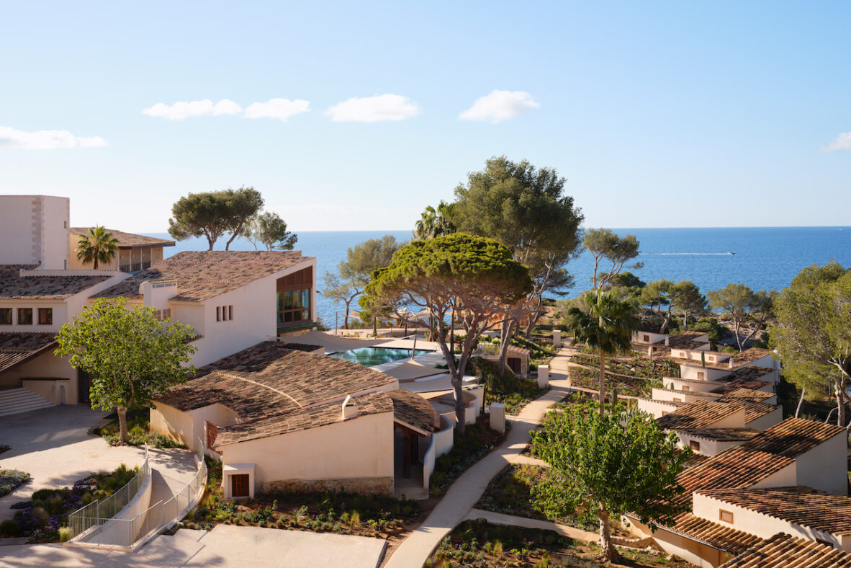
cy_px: 273
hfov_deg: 50.7
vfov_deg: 35.0
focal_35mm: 38
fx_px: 898
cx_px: 427
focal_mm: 45
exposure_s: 1/250
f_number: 11
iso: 250
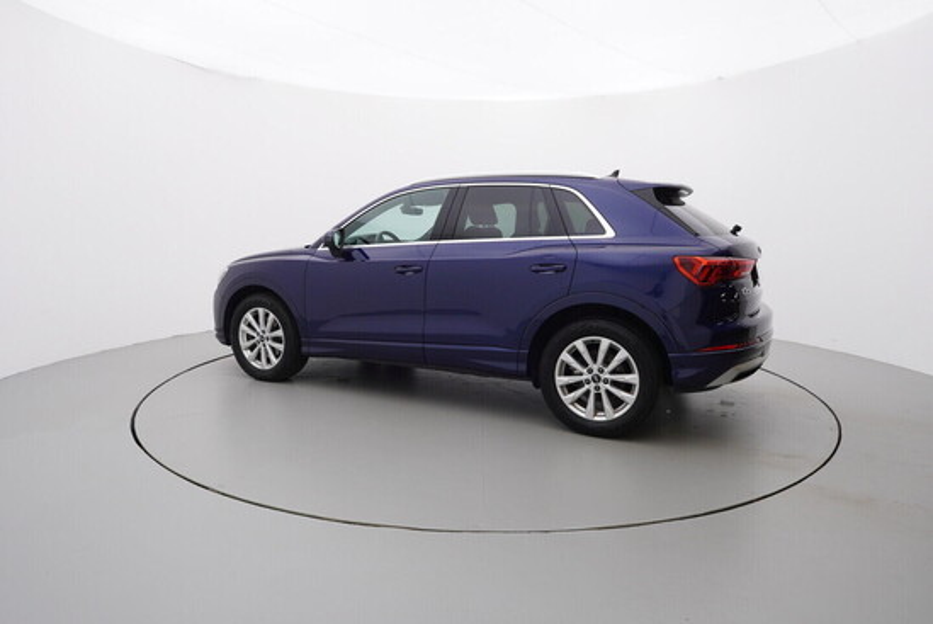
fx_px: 584
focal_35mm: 22
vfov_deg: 56.2
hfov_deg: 77.3
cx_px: 466
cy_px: 312
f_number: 5.6
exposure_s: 1/80
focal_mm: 15
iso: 200
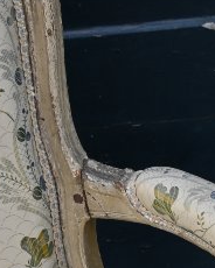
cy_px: 403
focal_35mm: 143
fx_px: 1139
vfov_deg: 12.8
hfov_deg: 10.0
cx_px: 436
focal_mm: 19.5
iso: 200
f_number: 5.6
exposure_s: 1/250
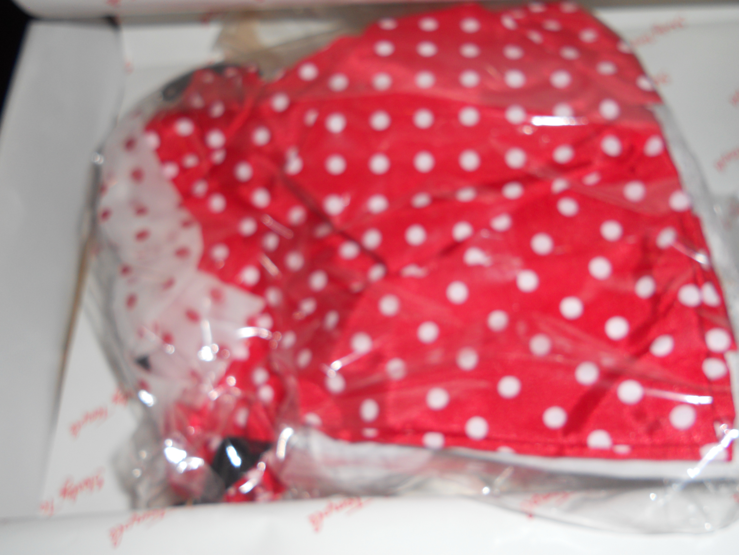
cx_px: 370
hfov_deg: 56.8
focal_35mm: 32
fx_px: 683
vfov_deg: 44.2
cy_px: 278
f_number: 8.8
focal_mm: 5.8
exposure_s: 1/25
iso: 80
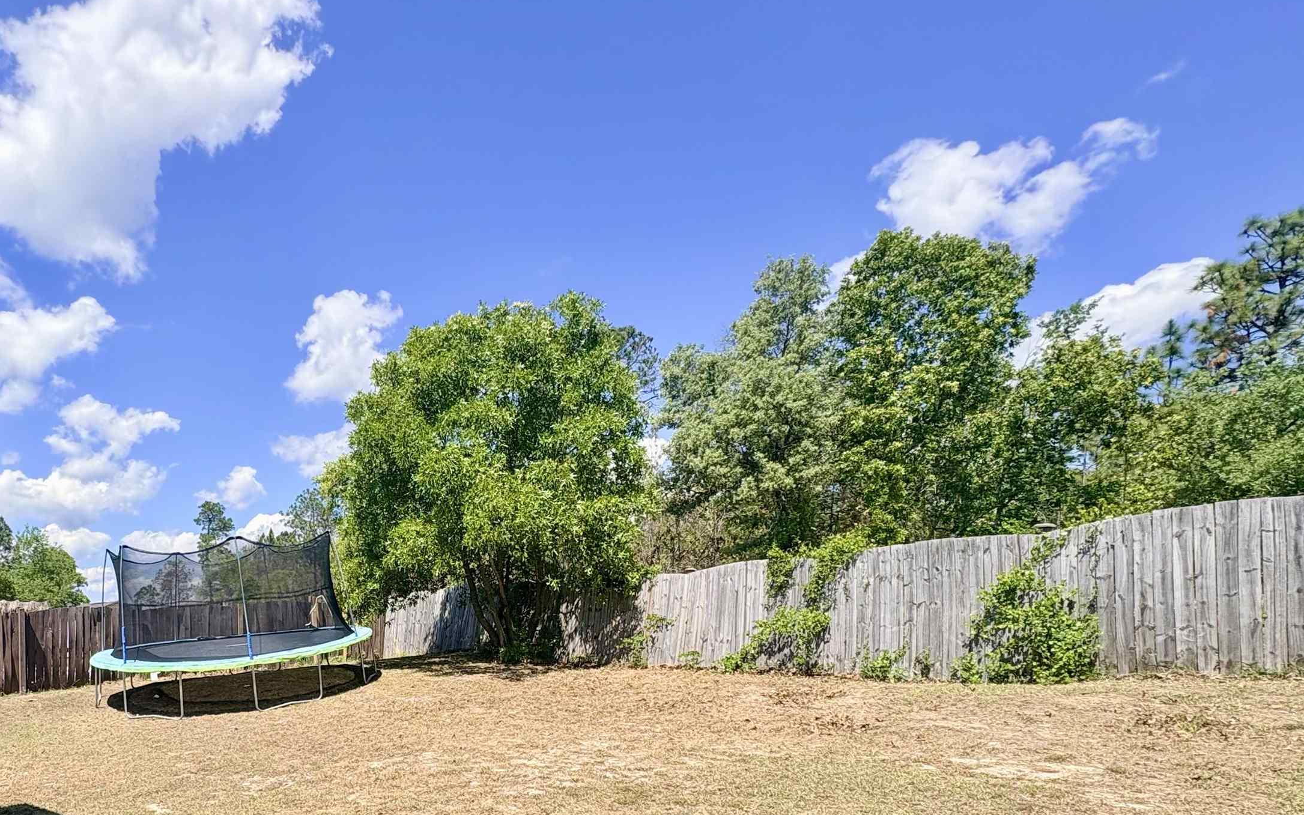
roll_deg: +0.8
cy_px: 637
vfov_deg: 53.9
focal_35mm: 21
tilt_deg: +0.5
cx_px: 403
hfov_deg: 78.7
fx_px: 746
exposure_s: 1/1506
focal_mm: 2.22
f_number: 2.2
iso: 40
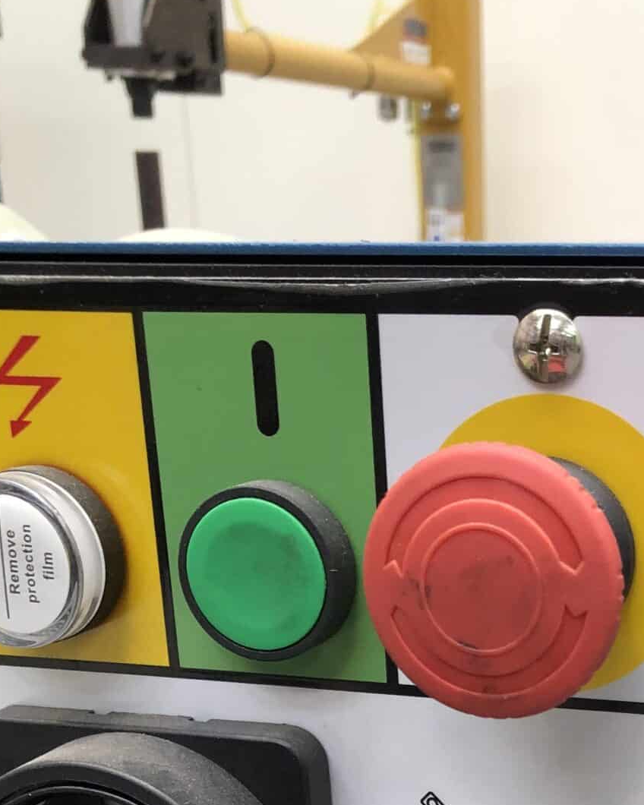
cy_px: 950
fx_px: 1572
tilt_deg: -24.6
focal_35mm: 66
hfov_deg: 22.4
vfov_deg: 25.9
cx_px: 609
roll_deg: +0.8
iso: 25
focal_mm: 3.99
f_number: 1.8
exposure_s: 1/30
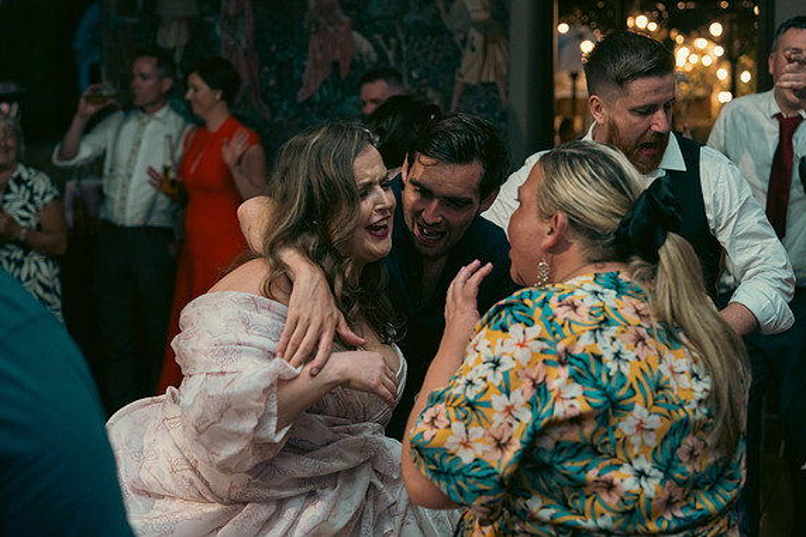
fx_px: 1522
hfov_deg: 29.7
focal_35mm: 68
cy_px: 266
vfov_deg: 20.0
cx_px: 403
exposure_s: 1/160
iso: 2500
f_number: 3.5
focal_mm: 67
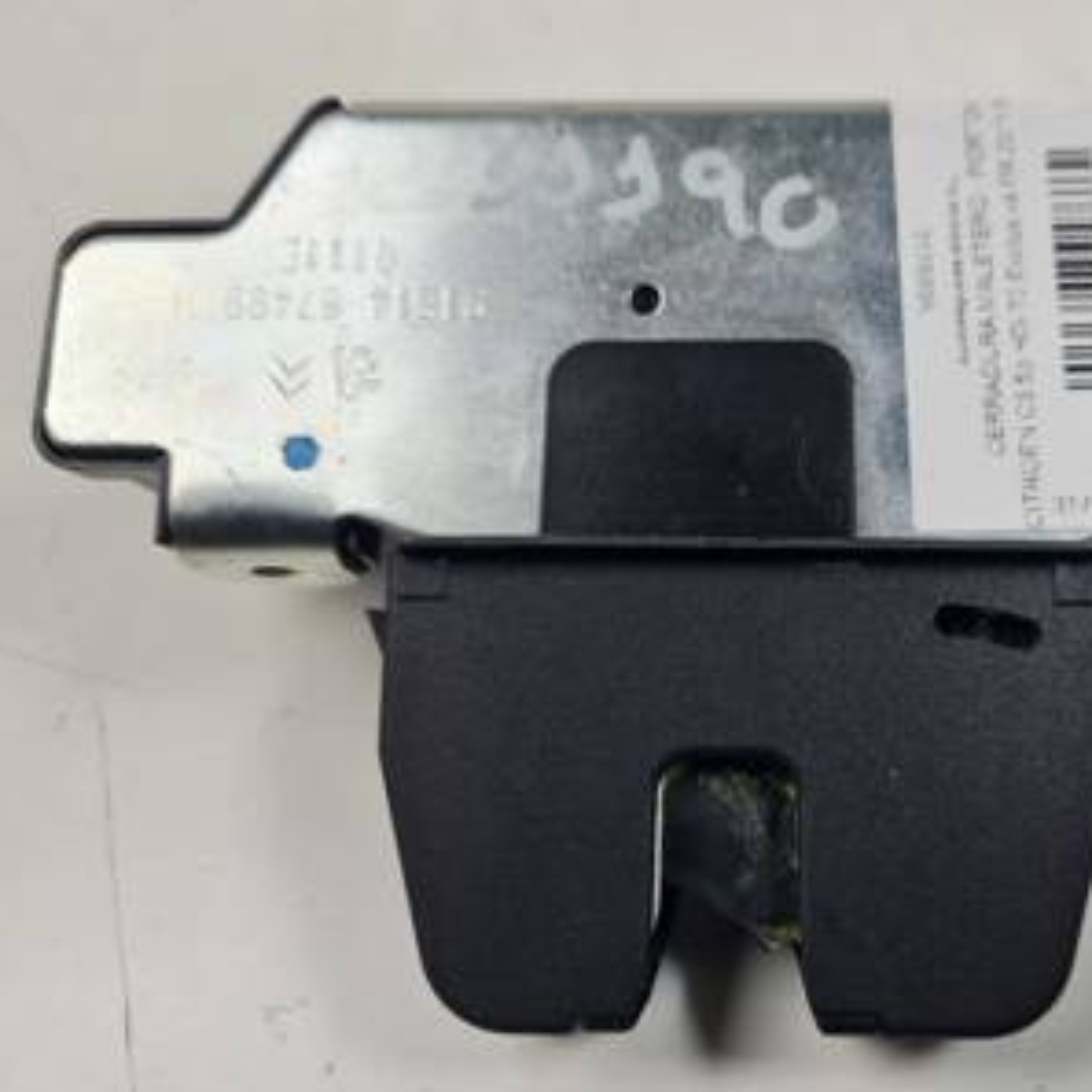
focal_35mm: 31
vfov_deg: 52.5
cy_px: 548
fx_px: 1106
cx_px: 728
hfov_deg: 51.6
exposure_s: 1/216
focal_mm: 5.4
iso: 50
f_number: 1.8
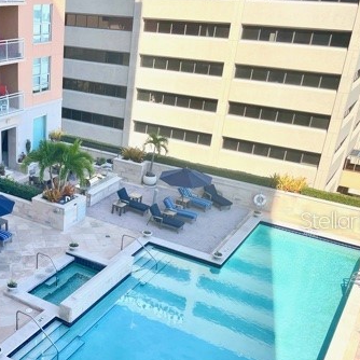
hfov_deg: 36.6
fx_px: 518
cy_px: 220
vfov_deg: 38.2
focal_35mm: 44
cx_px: 57
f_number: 1.6
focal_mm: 4.2
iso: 32
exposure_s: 1/1795
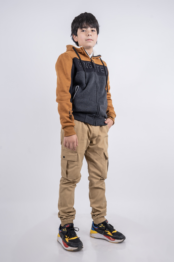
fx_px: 239
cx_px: 87
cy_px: 131
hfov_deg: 40.0
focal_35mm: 33
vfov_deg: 57.2
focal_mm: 22
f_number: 11
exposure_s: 1/125
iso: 125
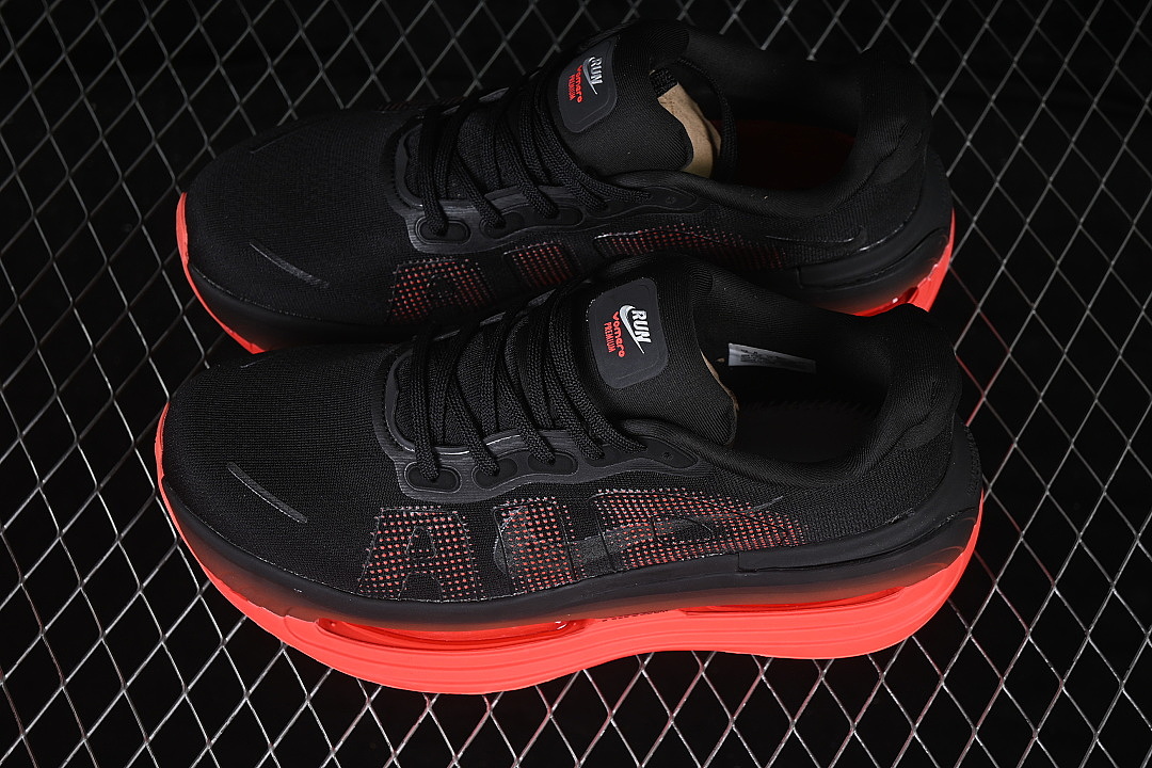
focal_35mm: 75
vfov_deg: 18.2
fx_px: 2400
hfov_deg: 27.0
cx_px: 576
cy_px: 384
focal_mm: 50
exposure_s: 1/50
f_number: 6.3
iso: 160
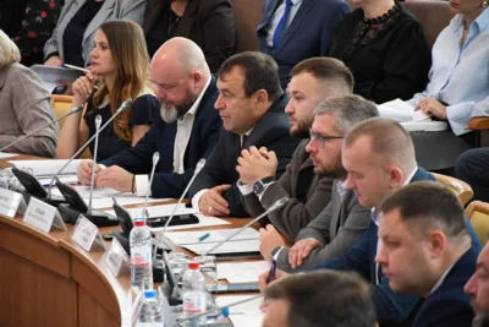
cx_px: 244
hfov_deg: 9.8
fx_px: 2853
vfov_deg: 6.5
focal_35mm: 210
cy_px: 164
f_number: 5.6
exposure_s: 1/50
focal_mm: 140
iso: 3200
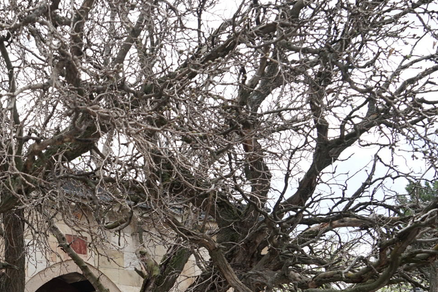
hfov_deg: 31.8
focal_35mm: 60
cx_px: 42
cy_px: 265
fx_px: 730
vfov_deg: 22.1
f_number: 6.3
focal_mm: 24
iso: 100
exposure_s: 1/160
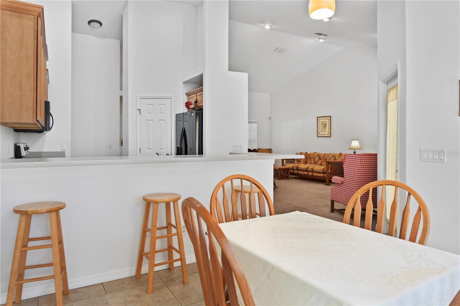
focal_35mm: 25
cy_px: 153
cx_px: 230
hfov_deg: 72.1
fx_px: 316
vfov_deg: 51.7
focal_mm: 16.5
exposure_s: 1/8
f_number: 4
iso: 160
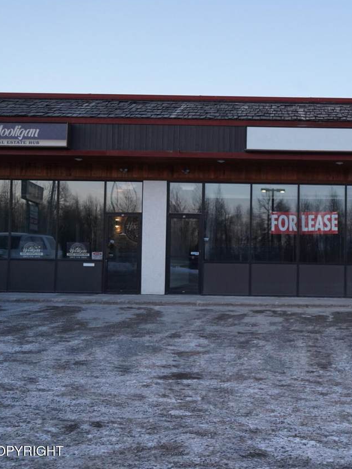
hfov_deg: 33.8
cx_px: 297
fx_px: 556
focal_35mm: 41
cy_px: 234
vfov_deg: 45.8
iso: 3200
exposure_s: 1/250
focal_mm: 28
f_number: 5.6
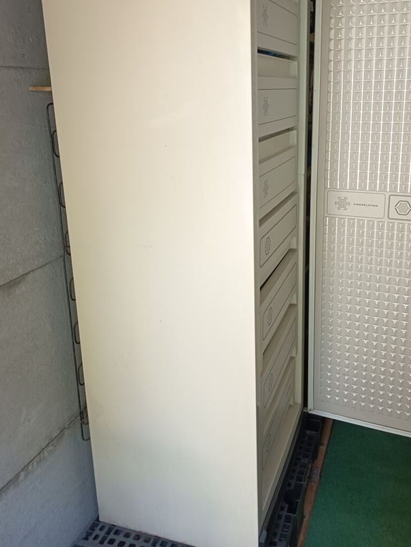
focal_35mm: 31
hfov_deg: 45.1
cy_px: 220
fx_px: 491
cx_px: 255
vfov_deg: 57.9
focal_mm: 5.24
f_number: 1.7
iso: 206
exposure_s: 1/50
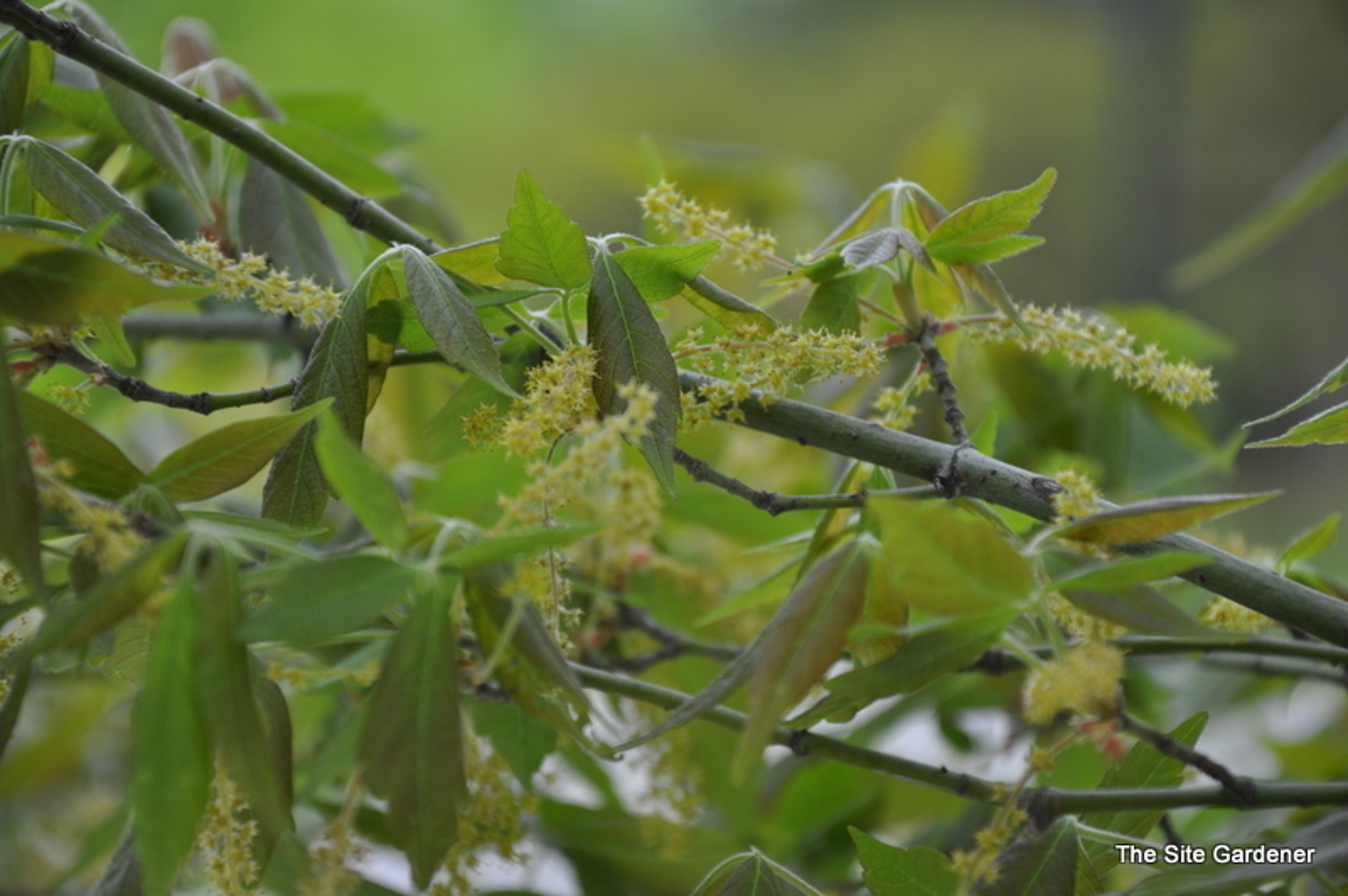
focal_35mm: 158
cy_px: 448
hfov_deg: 13.1
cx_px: 674
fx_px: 5893
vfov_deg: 8.7
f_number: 5.6
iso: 220
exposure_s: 1/125
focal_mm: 105
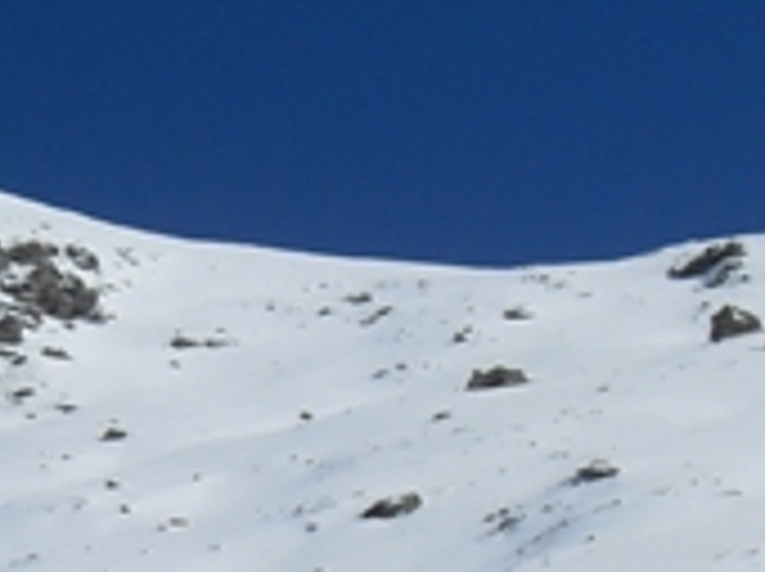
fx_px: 2913
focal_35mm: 132
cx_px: 598
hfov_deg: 14.9
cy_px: 707
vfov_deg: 11.0
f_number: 7
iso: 80
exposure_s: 1/1000
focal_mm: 6.3
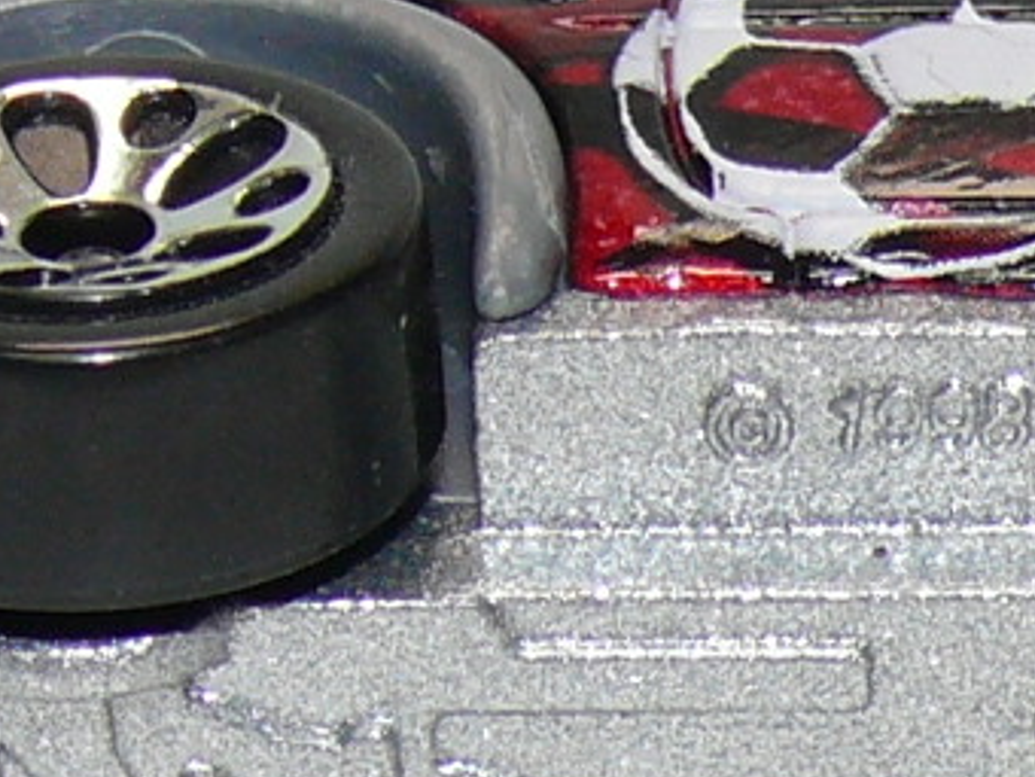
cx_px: 1428
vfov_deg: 3.1
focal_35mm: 484
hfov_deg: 4.1
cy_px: 625
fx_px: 14471
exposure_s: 1/30
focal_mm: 13.5
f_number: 4
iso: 100
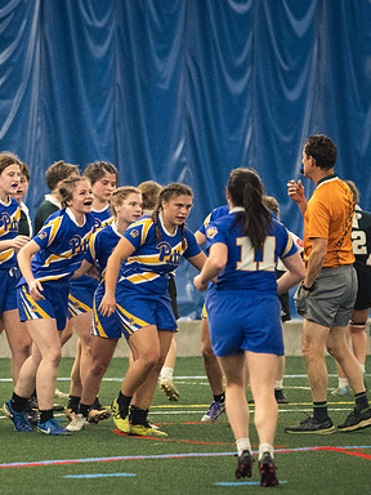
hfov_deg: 3.4
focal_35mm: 436
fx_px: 6230
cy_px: 248
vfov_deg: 4.5
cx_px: 27
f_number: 2.8
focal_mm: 200
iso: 8000
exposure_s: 1/500
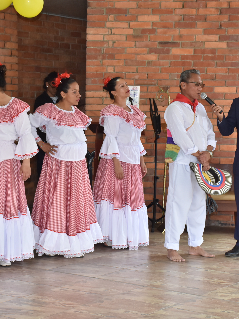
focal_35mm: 98
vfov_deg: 20.1
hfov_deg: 15.1
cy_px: 160
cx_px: 72
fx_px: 900
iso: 400
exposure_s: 1/80
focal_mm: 45
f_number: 7.1
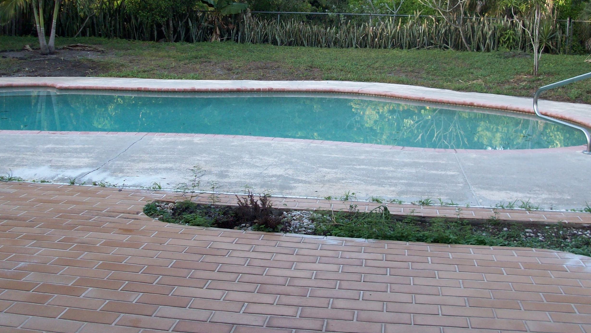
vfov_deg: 26.1
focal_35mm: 45
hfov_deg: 45.5
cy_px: 73
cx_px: 295
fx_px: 705
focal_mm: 5.7
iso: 64
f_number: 2.8
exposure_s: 1/87.3
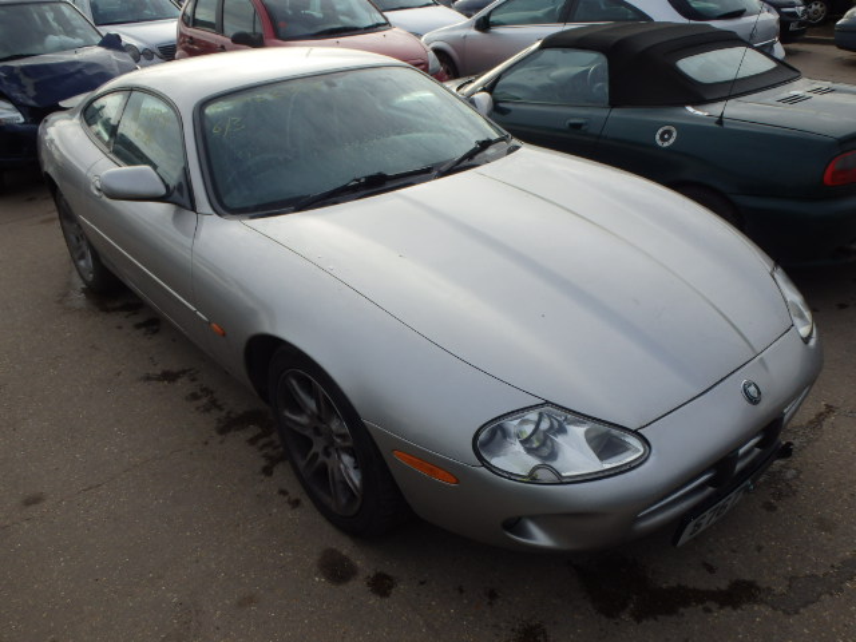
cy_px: 321
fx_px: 692
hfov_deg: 63.4
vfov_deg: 49.7
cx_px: 428
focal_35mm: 28
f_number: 3.9
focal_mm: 5
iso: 125
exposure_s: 1/640
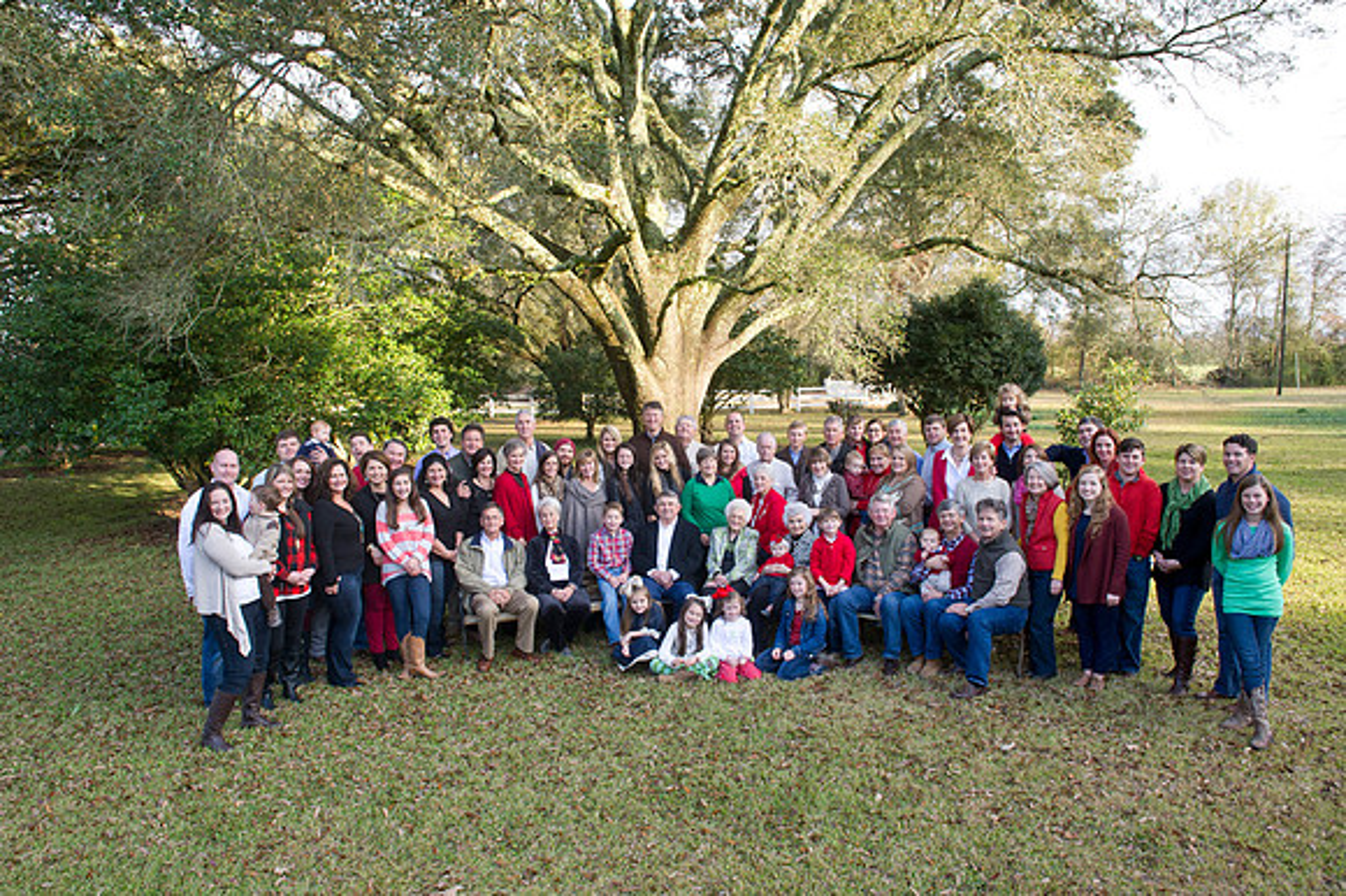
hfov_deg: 73.8
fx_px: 897
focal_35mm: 24
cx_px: 673
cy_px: 448
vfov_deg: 53.1
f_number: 8
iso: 1000
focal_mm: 24
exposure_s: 1/250
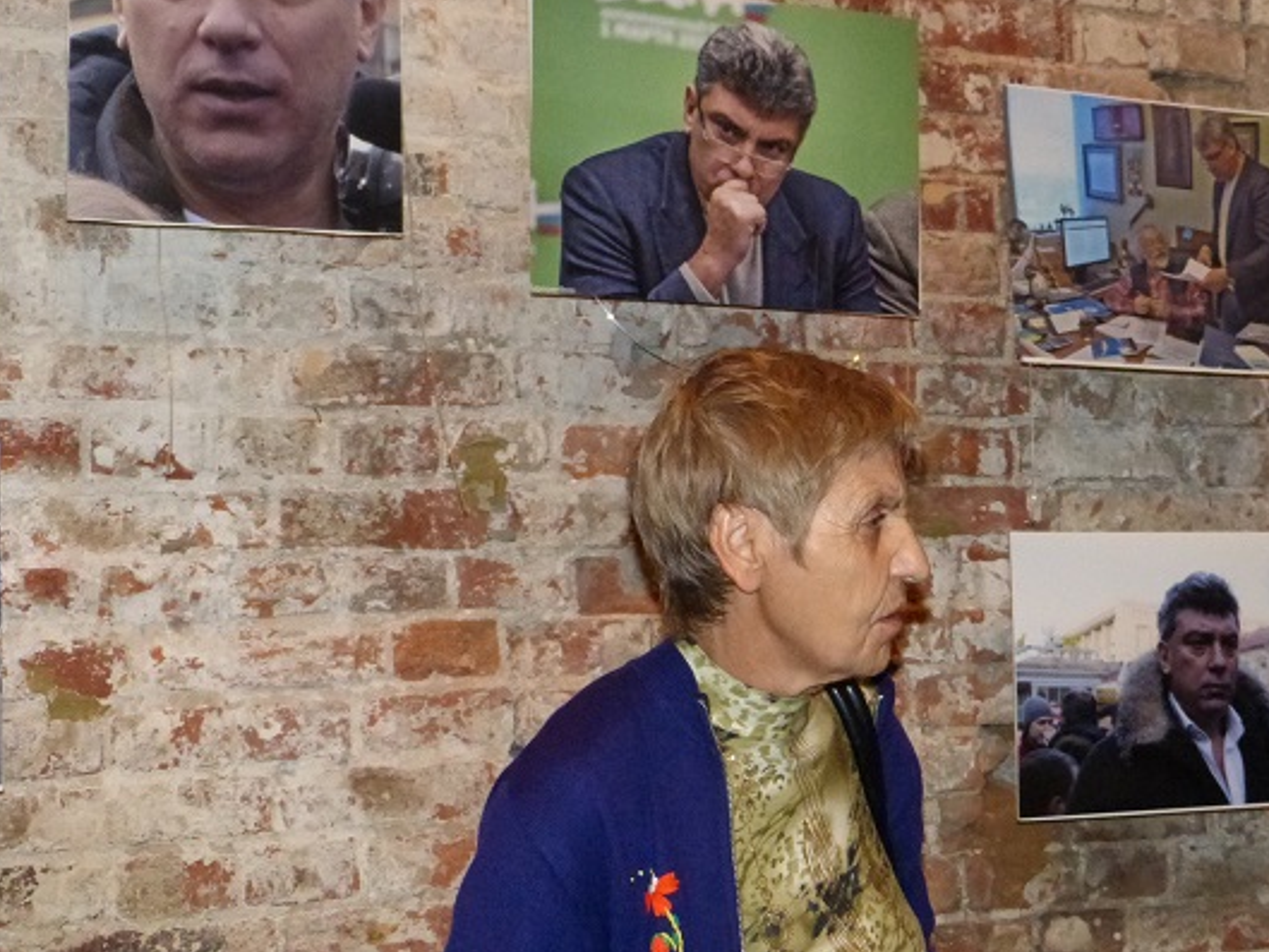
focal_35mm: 64
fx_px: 2347
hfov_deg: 30.0
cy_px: 448
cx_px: 852
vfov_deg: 22.9
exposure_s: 1/60
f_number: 3.2
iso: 800
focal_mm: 8.5
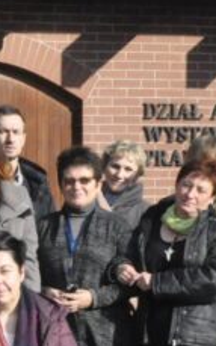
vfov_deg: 12.7
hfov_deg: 7.7
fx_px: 1546
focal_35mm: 164
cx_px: -202
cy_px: 264
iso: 3200
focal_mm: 24
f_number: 14
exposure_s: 1/800
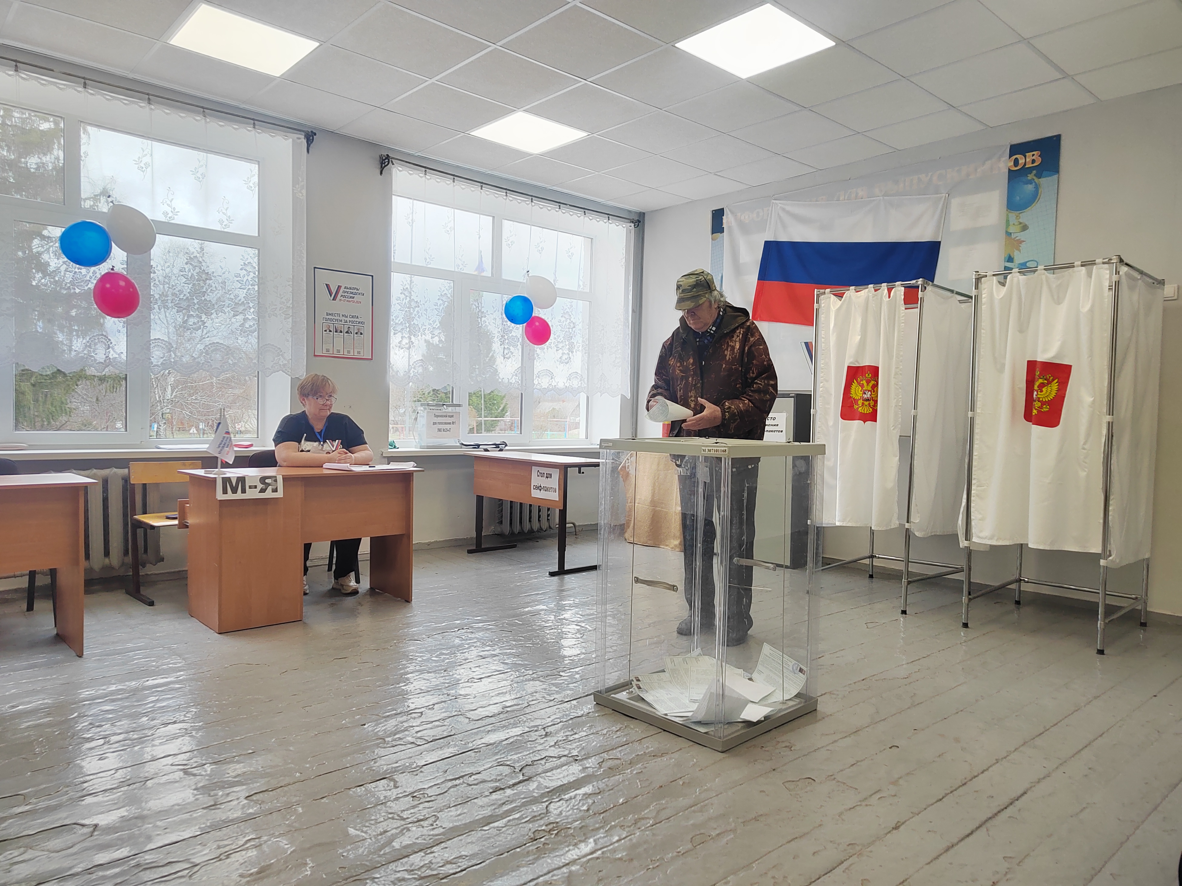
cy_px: 443
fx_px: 785
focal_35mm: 23
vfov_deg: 58.9
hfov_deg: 73.9
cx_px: 591
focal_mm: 5.52
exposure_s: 1/100
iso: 475
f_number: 1.9
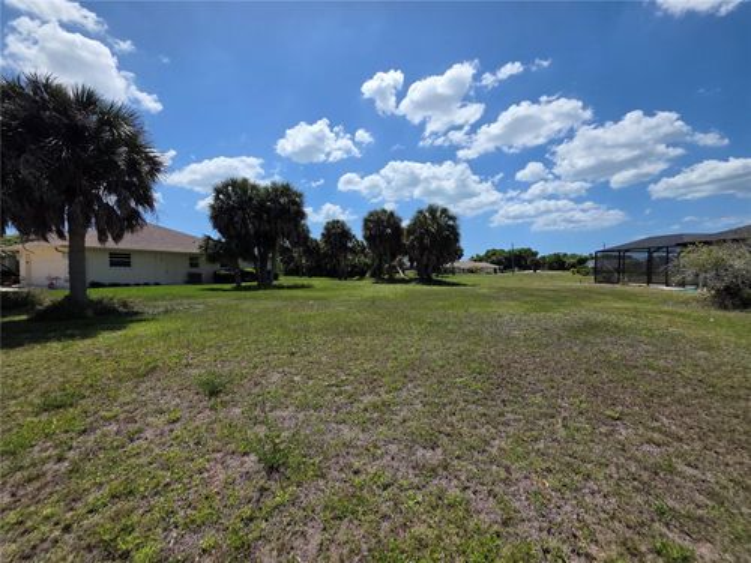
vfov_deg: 89.9
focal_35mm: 13
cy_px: 282
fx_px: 282
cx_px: 376
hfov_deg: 106.2
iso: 40
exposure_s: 1/3598
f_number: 1.9
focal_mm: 2.2
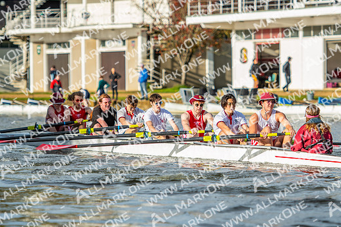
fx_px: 2151
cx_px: 189
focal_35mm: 227
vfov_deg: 6.1
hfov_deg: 9.1
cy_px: 121
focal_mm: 135
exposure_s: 1/2500
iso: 200
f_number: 2.8
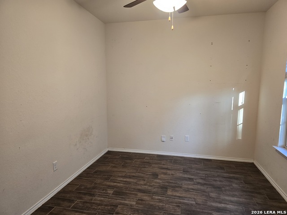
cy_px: 108
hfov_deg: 73.9
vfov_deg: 58.9
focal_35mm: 23
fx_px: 191
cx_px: 144
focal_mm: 6.3
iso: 200
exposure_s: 1/120
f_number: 1.7
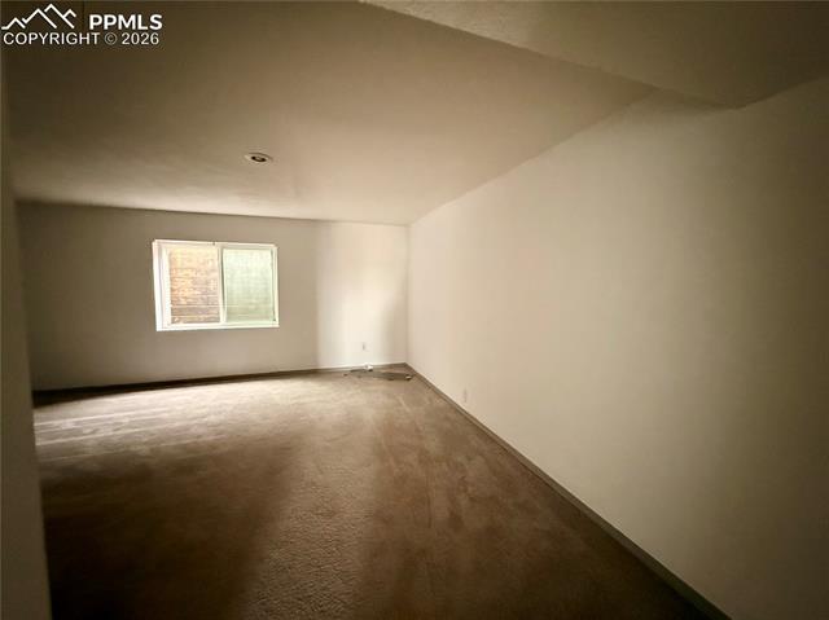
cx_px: 414
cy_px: 310
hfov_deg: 102.1
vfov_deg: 85.6
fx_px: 335
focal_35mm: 14
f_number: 2.2
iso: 1250
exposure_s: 1/46
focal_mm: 2.22
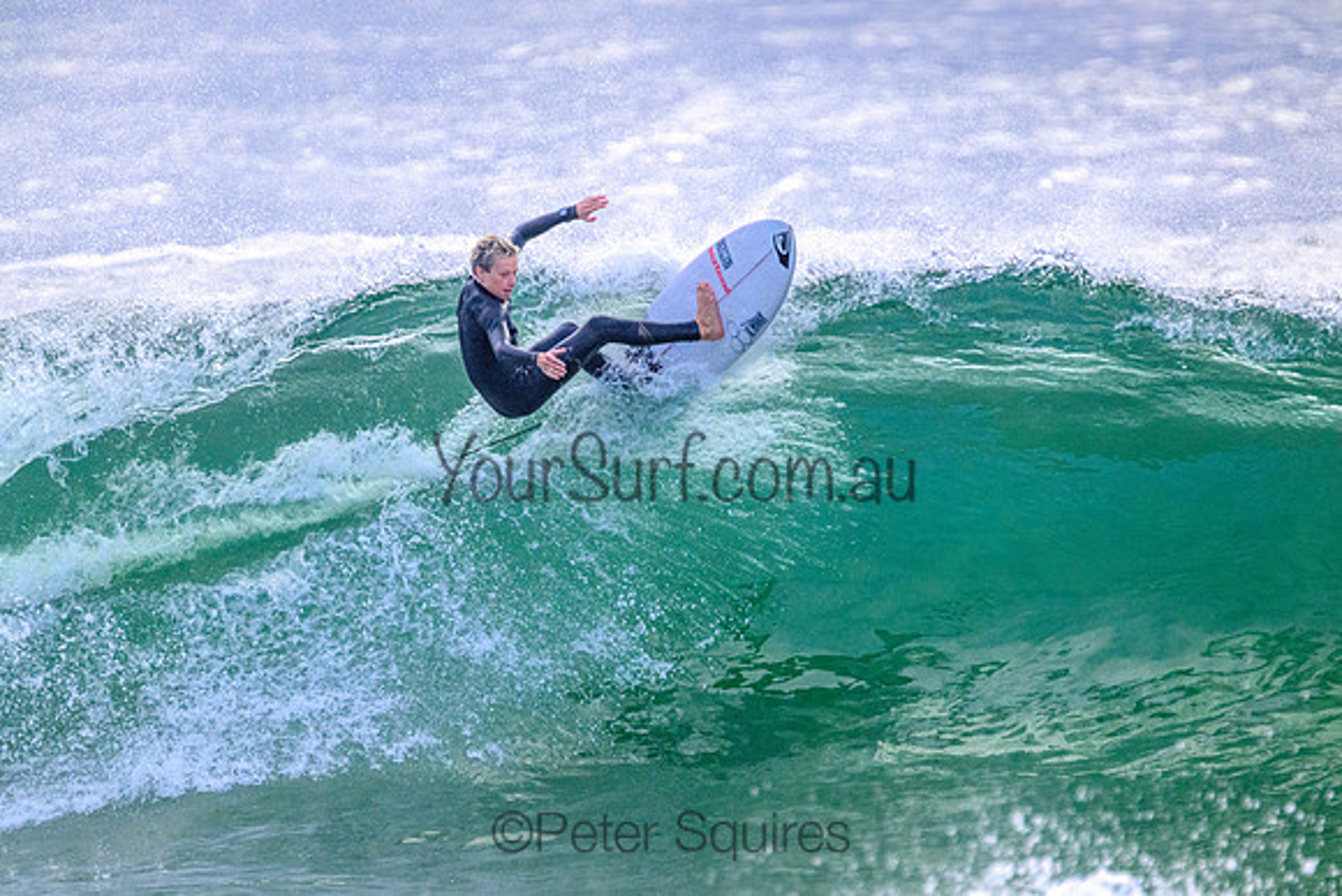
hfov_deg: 2.9
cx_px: 671
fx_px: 26099
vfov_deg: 2.0
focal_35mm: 700
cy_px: 448
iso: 3600
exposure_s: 1/1600
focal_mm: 700
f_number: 11
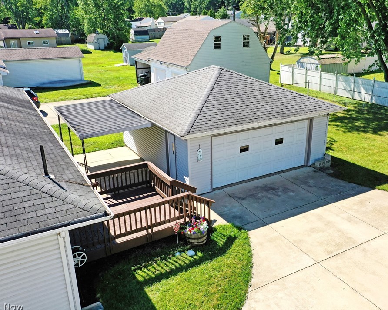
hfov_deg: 55.6
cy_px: 156
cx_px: 215
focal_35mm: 32
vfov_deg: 45.8
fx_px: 367
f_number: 5.6
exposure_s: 1/400
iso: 100
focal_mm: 10.26
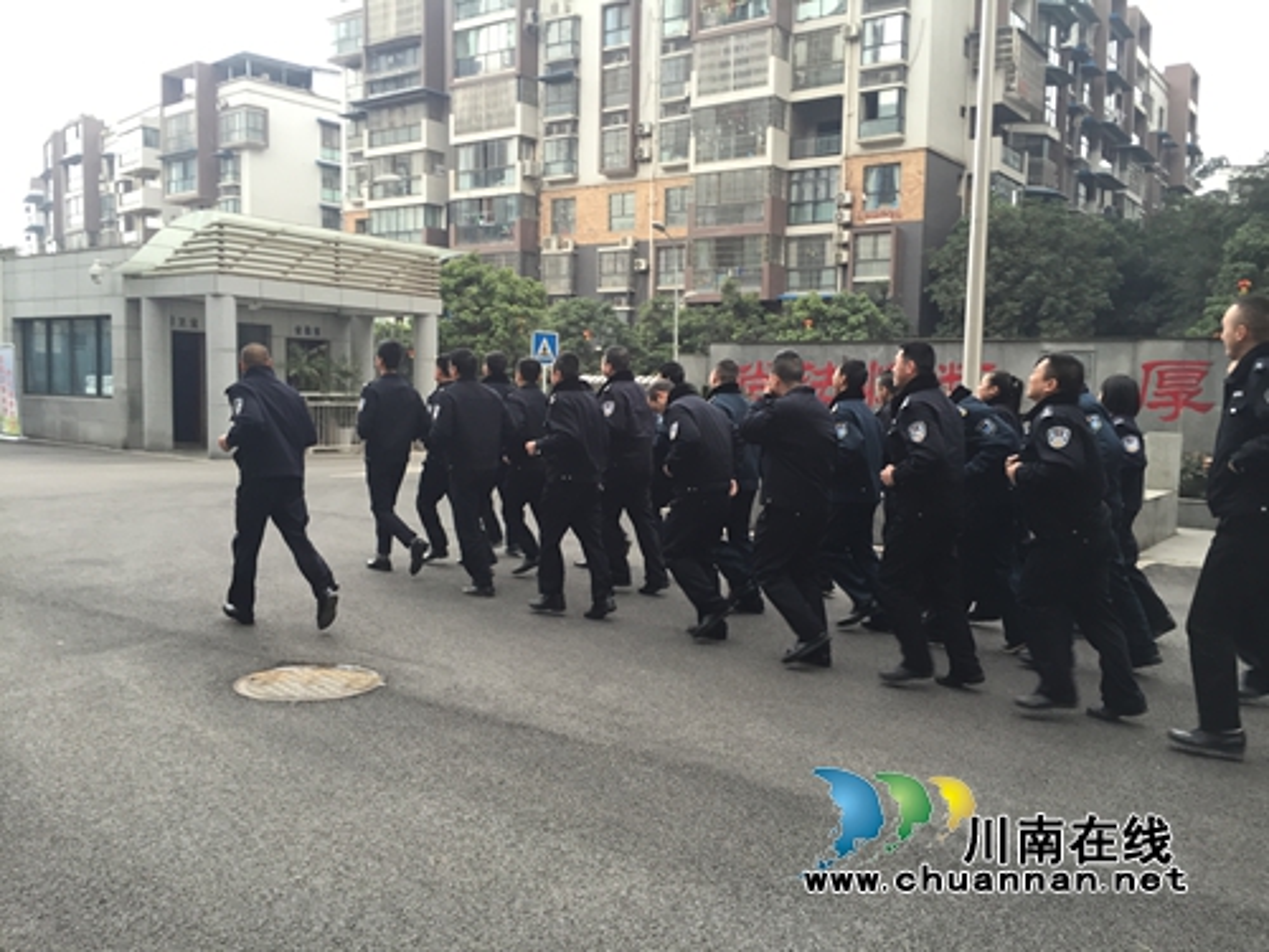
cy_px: 476
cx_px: 634
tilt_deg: -3.0
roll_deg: -0.8
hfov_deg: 61.7
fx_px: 1063
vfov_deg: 48.2
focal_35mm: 29
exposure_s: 1/33
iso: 32
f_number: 2.2
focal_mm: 4.15
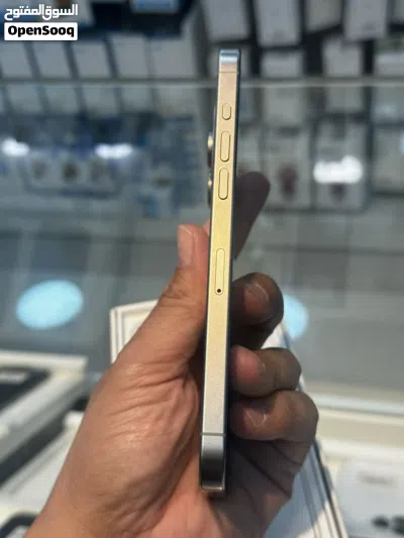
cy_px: 269
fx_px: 747
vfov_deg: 39.6
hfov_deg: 30.3
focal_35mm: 48
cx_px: 202
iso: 64
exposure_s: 1/663
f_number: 1.78
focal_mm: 6.86
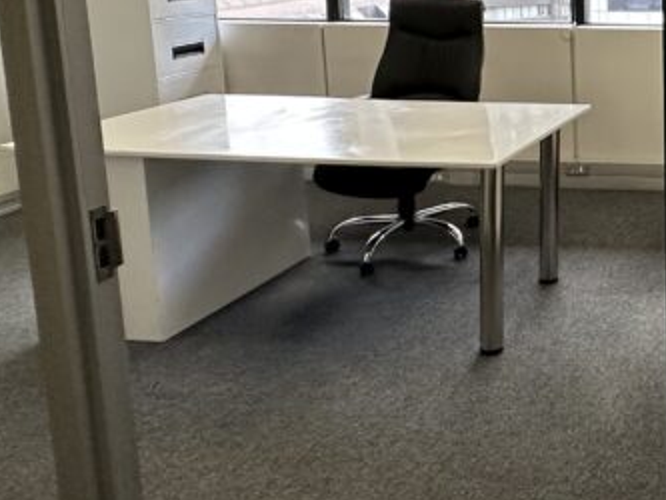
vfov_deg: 31.9
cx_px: 790
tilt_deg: -7.4
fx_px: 828
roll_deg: +0.2
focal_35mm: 43
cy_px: 46
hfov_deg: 35.1
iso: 250
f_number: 2.2
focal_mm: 2.22
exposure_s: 1/100
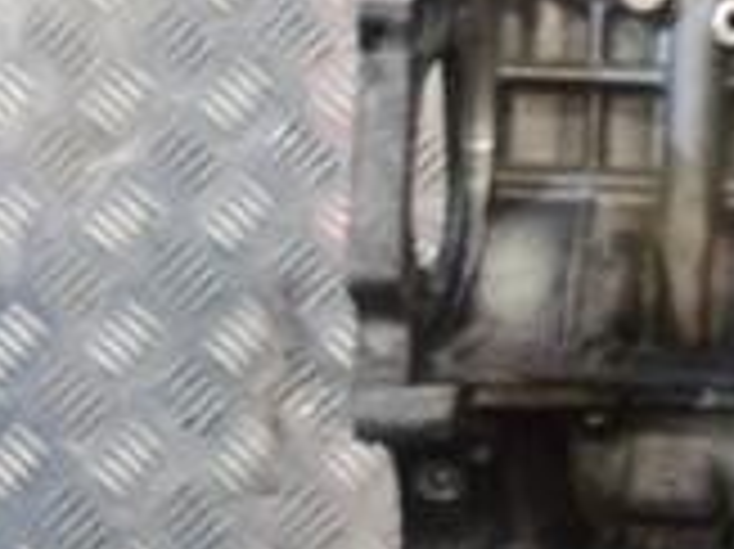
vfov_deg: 8.7
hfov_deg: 11.3
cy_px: 58
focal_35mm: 170
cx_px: 982
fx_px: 3602
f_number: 4.8
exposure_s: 1/30
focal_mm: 32
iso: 900
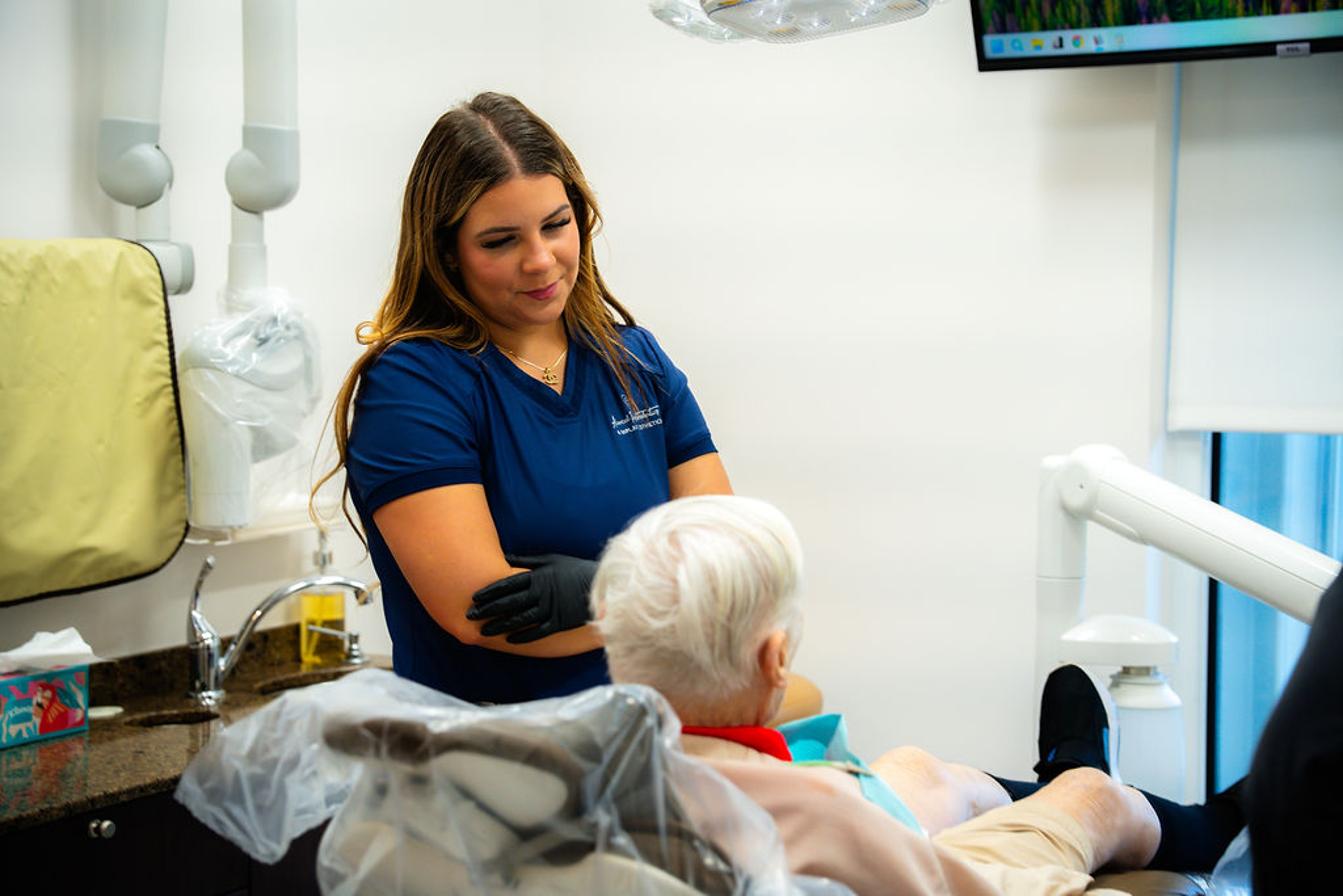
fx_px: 2712
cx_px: 672
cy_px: 448
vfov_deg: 18.8
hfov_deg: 27.8
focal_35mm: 73
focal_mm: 72.7
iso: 500
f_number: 4
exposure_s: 1/160
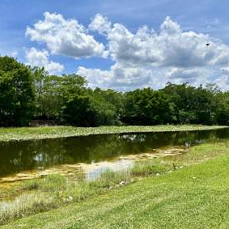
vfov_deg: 45.8
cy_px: 136
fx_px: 269
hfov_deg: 45.5
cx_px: 81
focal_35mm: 36
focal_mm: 6.86
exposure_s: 1/5263
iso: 80
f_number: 1.78
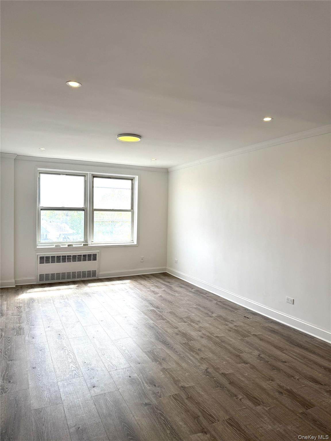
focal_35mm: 24
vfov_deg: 71.6
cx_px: 166
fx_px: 306
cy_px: 220
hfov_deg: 56.8
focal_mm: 6.76
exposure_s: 1/730
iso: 80
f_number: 1.78
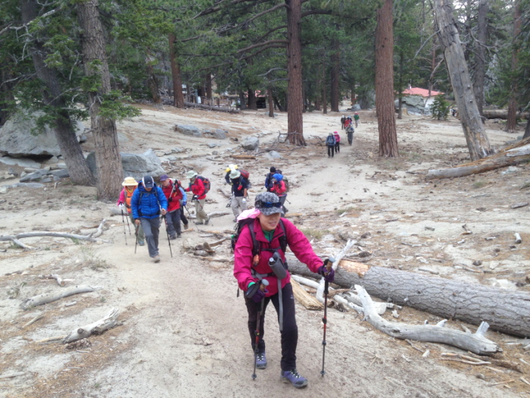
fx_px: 505
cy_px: 199
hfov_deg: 55.4
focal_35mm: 33
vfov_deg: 42.9
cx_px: 265
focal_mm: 4.12
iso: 50
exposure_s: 1/270
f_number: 2.4
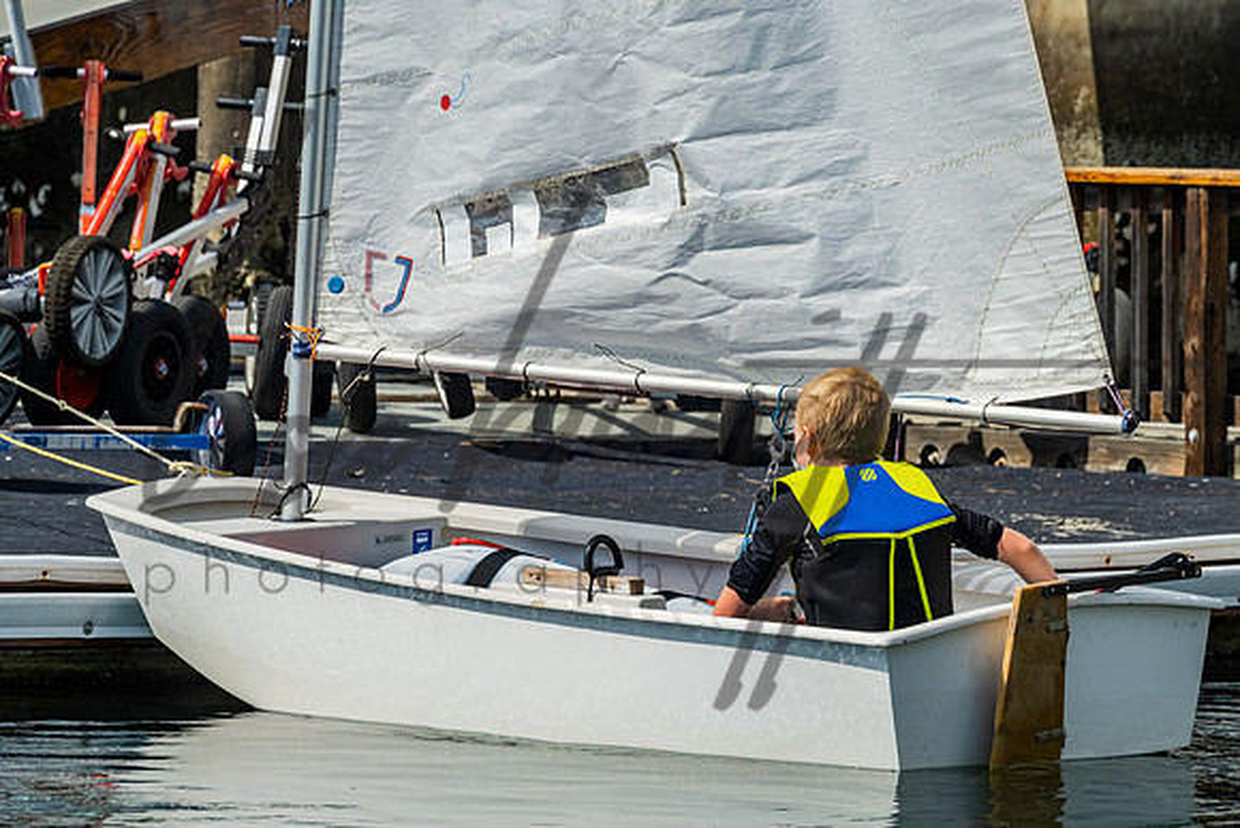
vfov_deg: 6.2
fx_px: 7676
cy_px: 459
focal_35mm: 223
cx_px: 659
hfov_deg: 9.2
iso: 250
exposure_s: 1/250
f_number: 10
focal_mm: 200
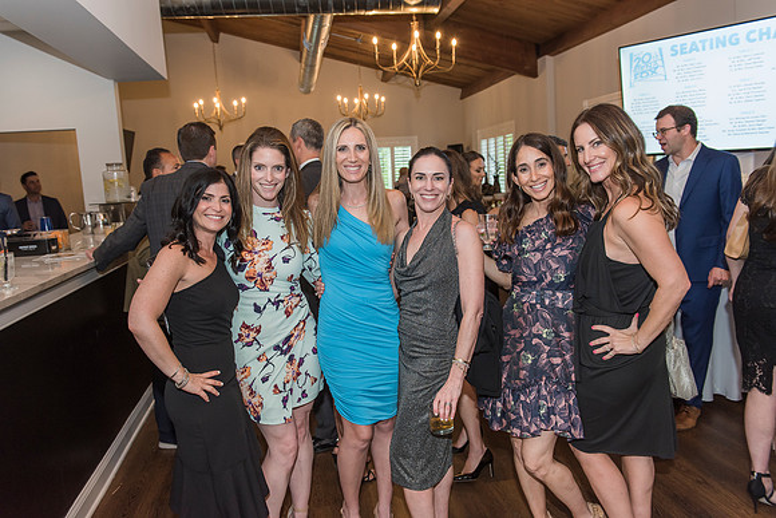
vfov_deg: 45.0
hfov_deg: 63.6
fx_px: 625
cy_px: 259
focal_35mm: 29
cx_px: 388
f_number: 4
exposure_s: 1/100
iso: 1000
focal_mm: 29
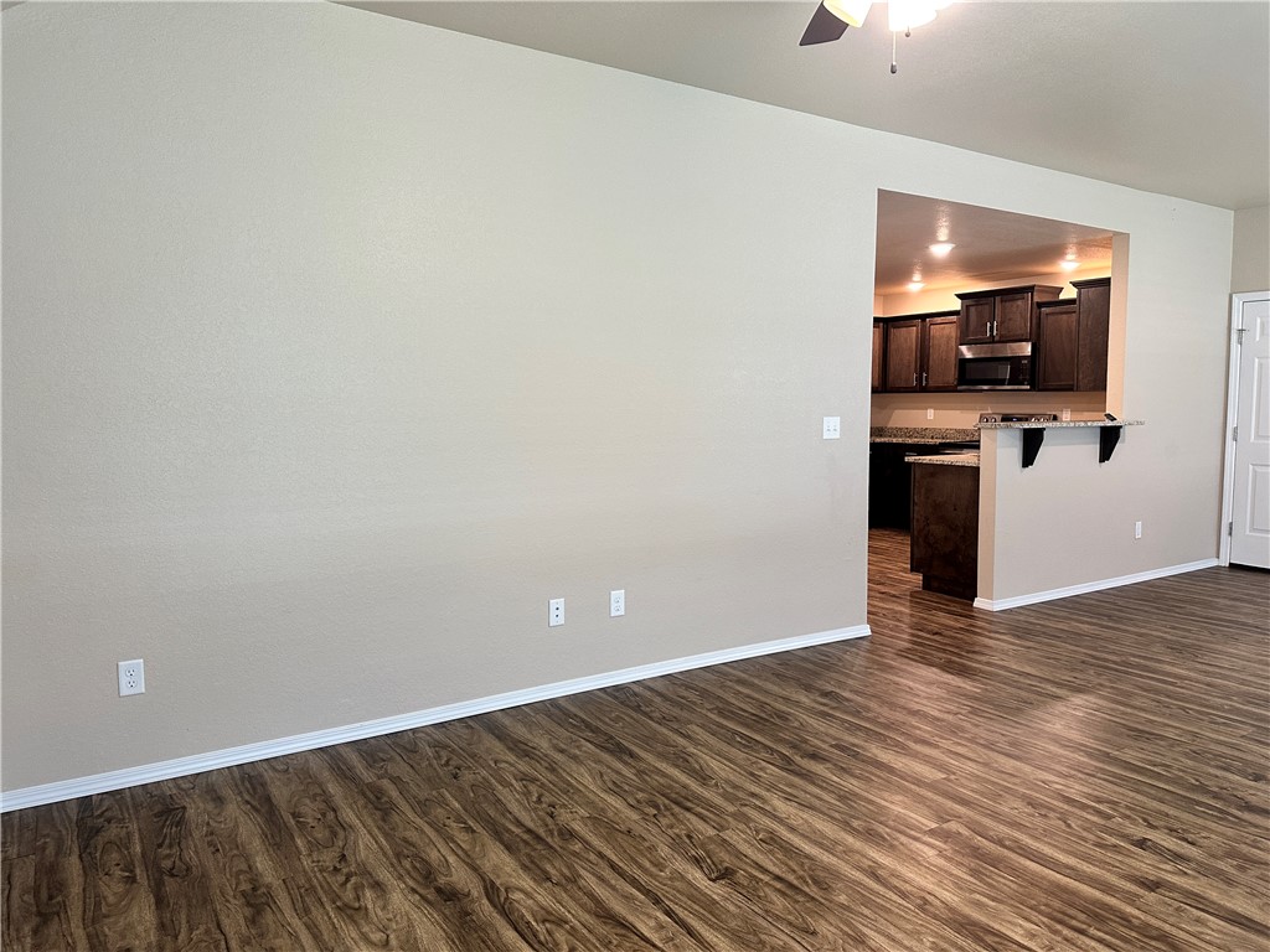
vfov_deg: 56.8
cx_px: 635
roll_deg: +0.0
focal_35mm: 24
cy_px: 476
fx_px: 881
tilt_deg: -4.5
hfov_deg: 71.6
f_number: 1.78
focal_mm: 6.86
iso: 250
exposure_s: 1/60
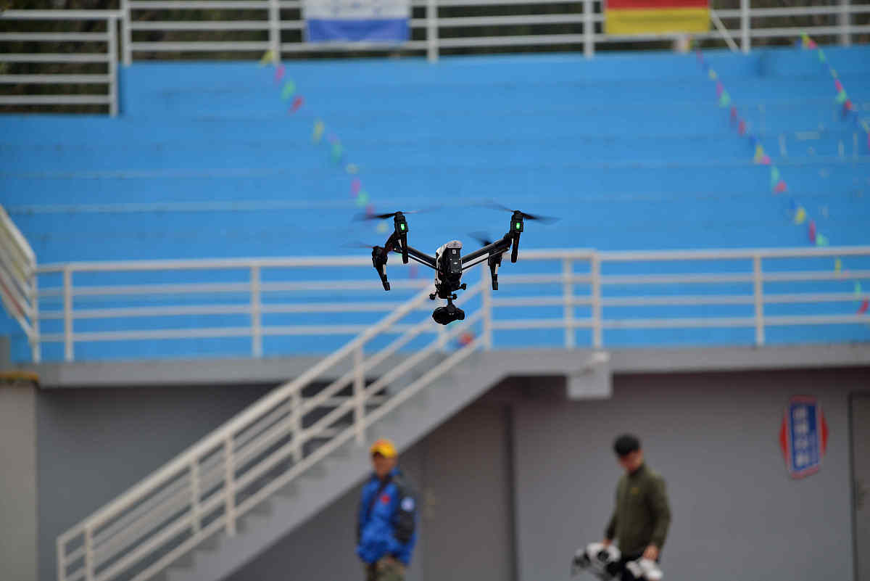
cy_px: 290
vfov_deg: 3.6
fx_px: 9186
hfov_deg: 5.4
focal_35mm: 380
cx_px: 435
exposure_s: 1/800
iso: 500
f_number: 6.3
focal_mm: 380
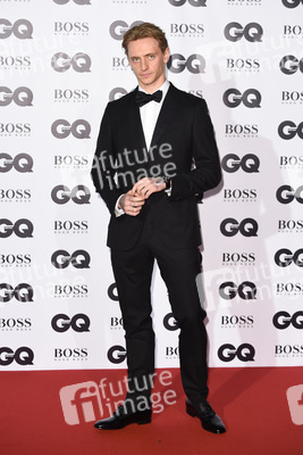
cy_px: 228
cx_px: 152
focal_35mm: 80
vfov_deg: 25.4
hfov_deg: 17.1
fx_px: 1009
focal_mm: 80
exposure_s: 1/250
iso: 800
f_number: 5.6
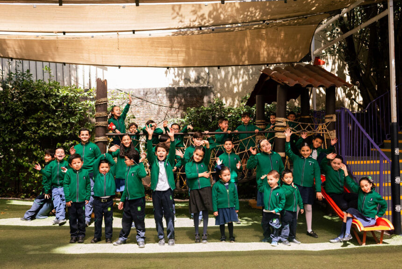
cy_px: 134
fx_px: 391
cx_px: 201
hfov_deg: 54.4
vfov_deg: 37.9
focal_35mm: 35
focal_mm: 35
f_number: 4.5
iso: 500
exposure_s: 1/320
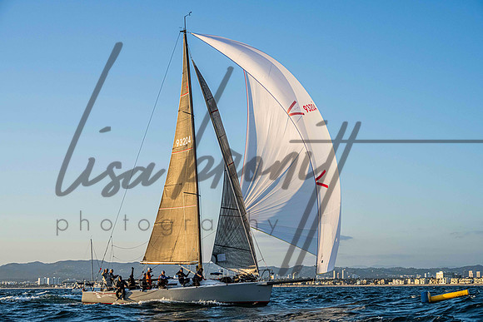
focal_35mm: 58
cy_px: 161
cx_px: 242
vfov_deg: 23.4
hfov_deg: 34.5
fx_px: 778
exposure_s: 1/1250
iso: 640
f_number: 8
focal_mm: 58
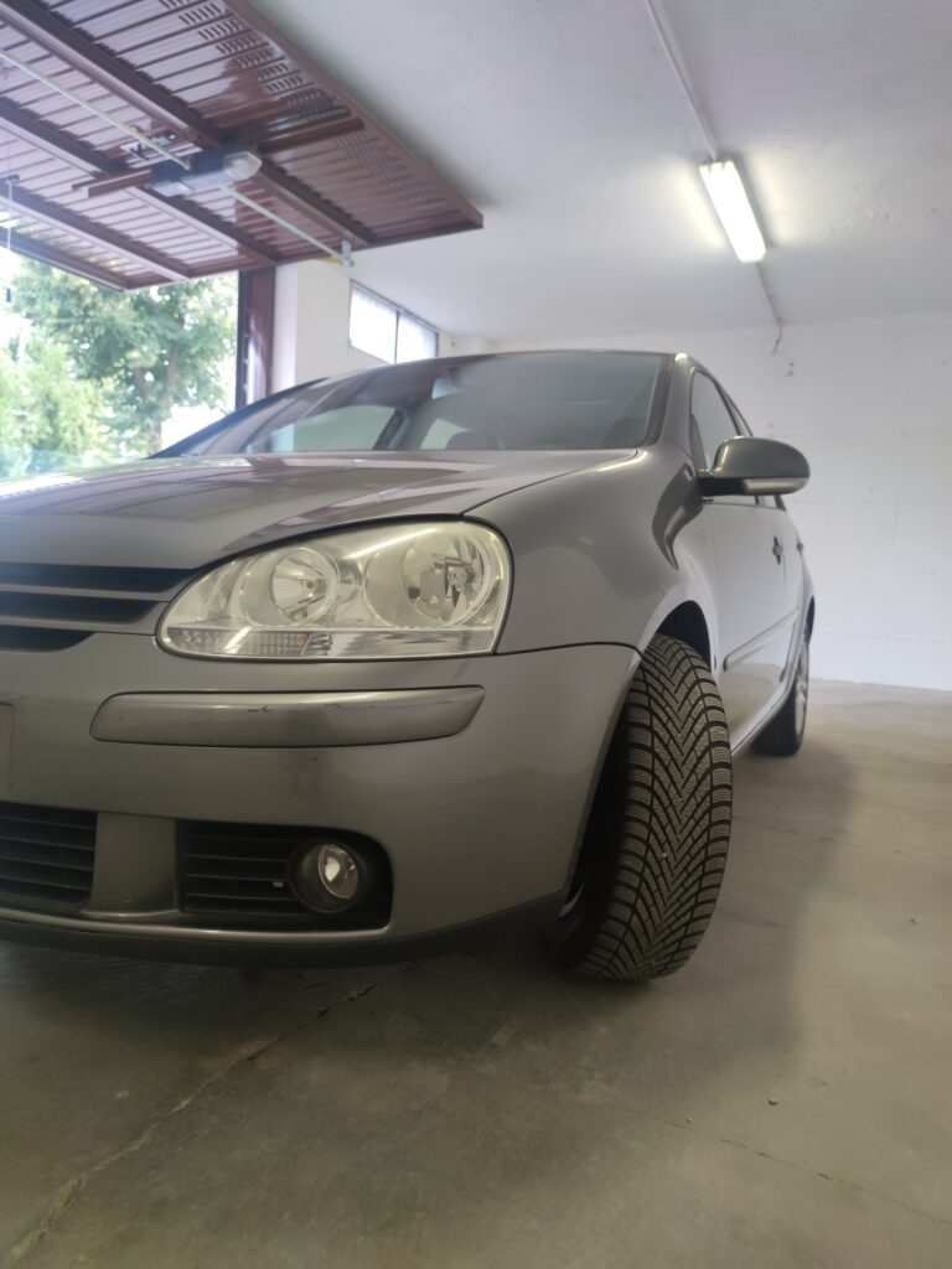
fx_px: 880
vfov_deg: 71.6
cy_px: 634
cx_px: 476
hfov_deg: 56.8
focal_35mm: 24
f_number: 1.69
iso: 210
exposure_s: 1/100
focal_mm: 6.72
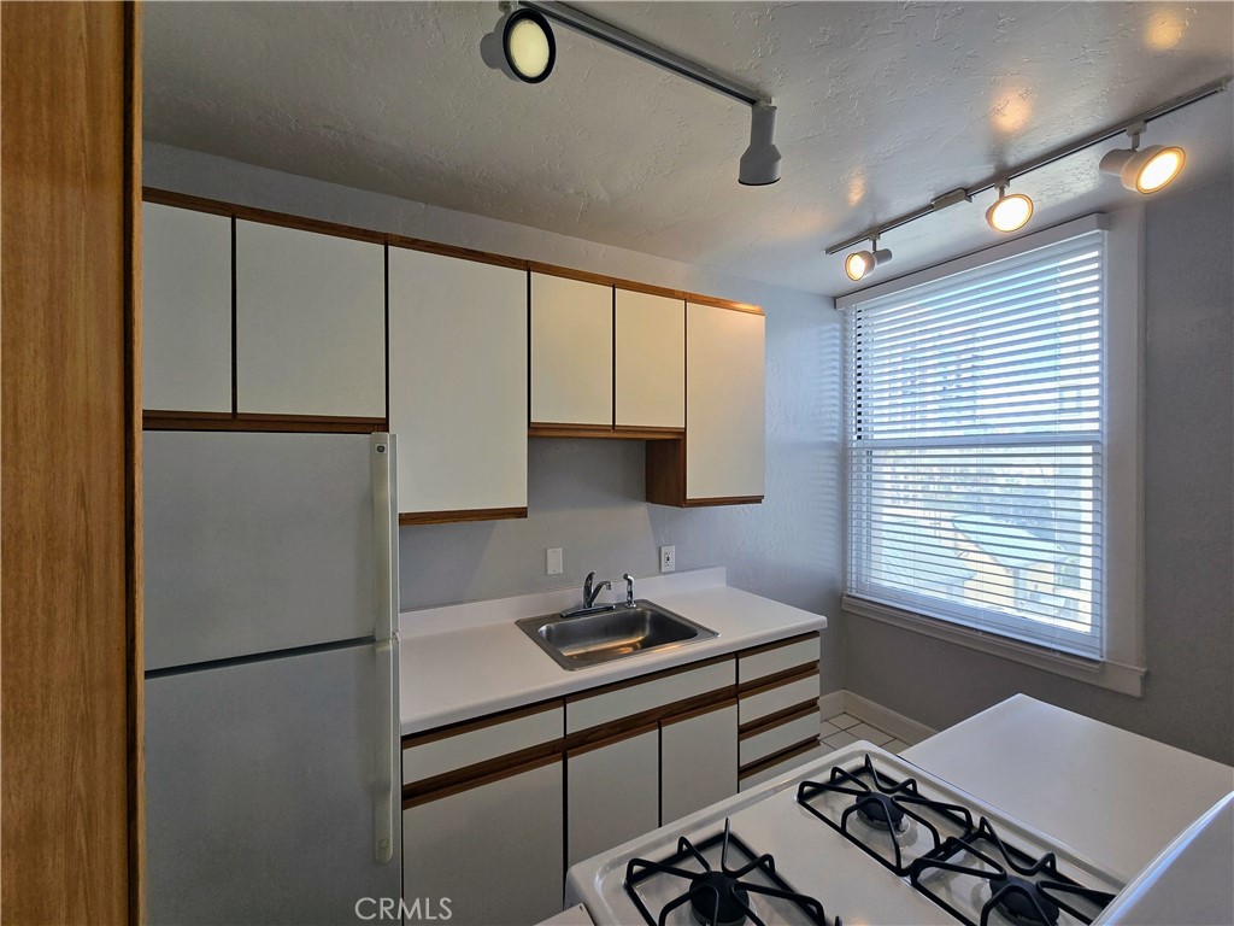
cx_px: 617
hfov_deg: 106.2
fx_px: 463
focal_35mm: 13
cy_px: 463
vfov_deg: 89.9
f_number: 2.2
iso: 50
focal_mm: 2.2
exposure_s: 1/125
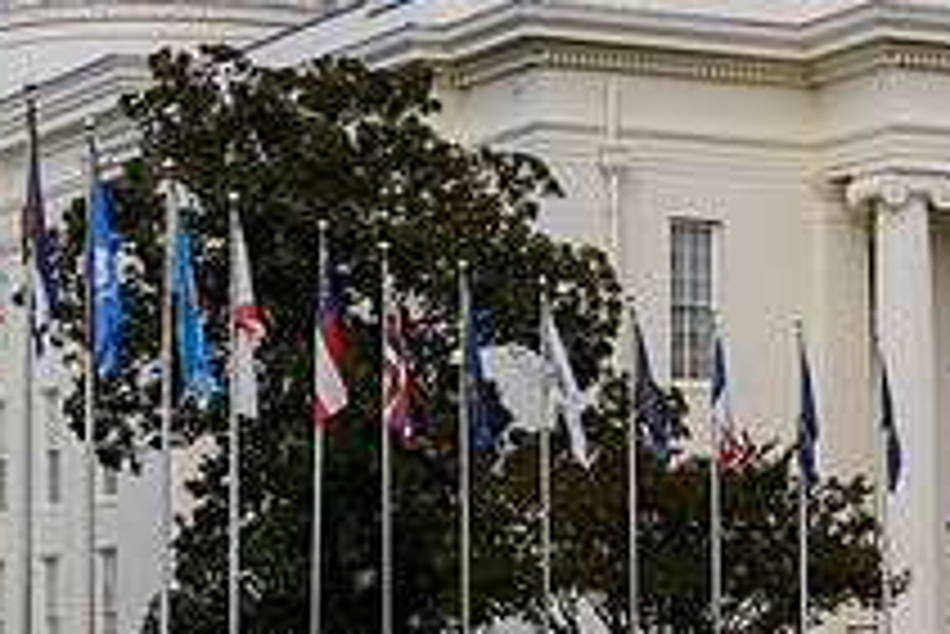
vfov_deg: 9.1
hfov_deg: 13.6
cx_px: 522
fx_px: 3987
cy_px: 313
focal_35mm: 151
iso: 100
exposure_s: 1/320
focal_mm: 55
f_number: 8
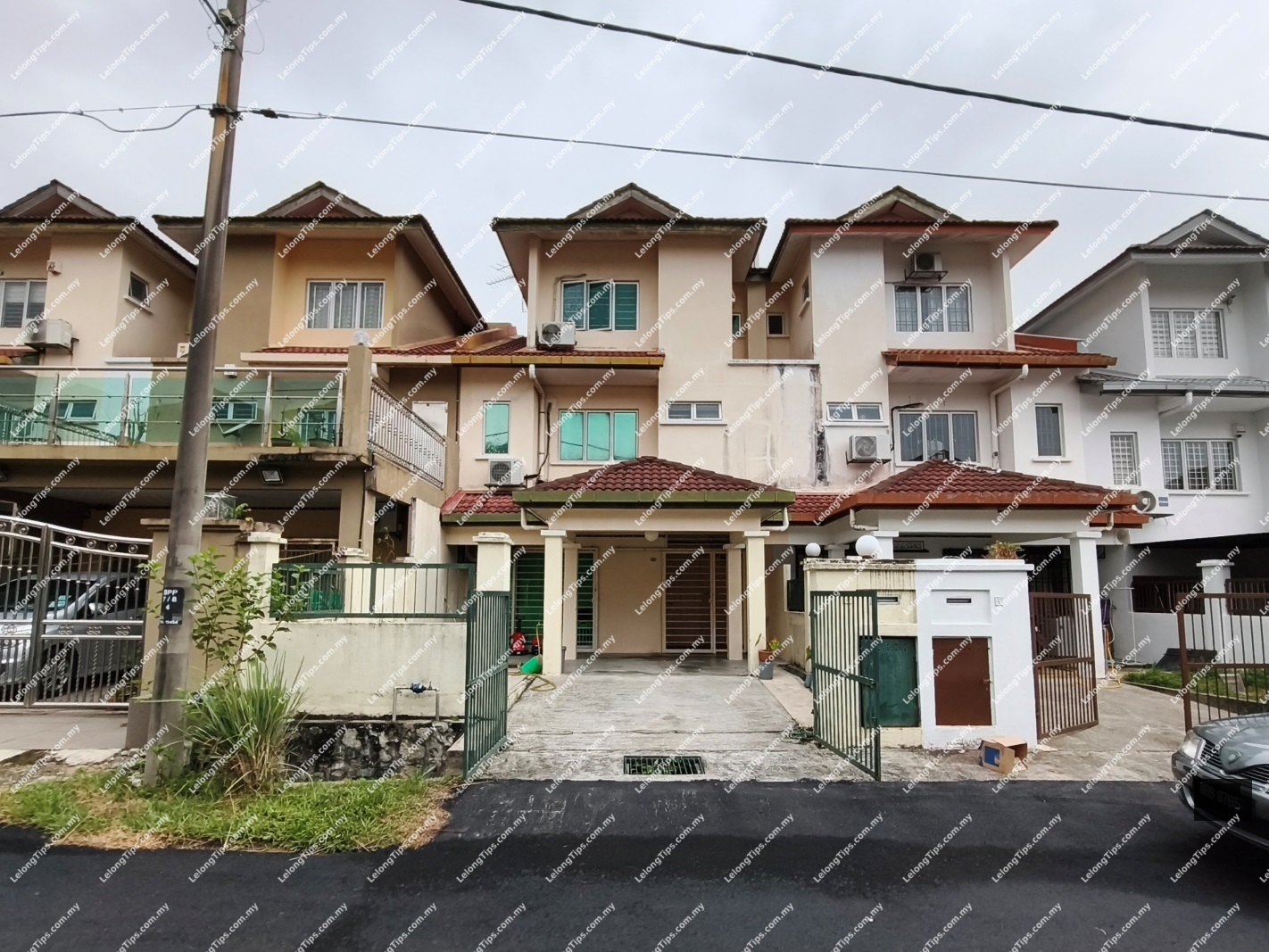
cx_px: 634
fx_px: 550
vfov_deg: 81.8
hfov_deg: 98.2
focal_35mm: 15
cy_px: 476
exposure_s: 1/1250
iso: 50
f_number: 2.2
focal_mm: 1.67
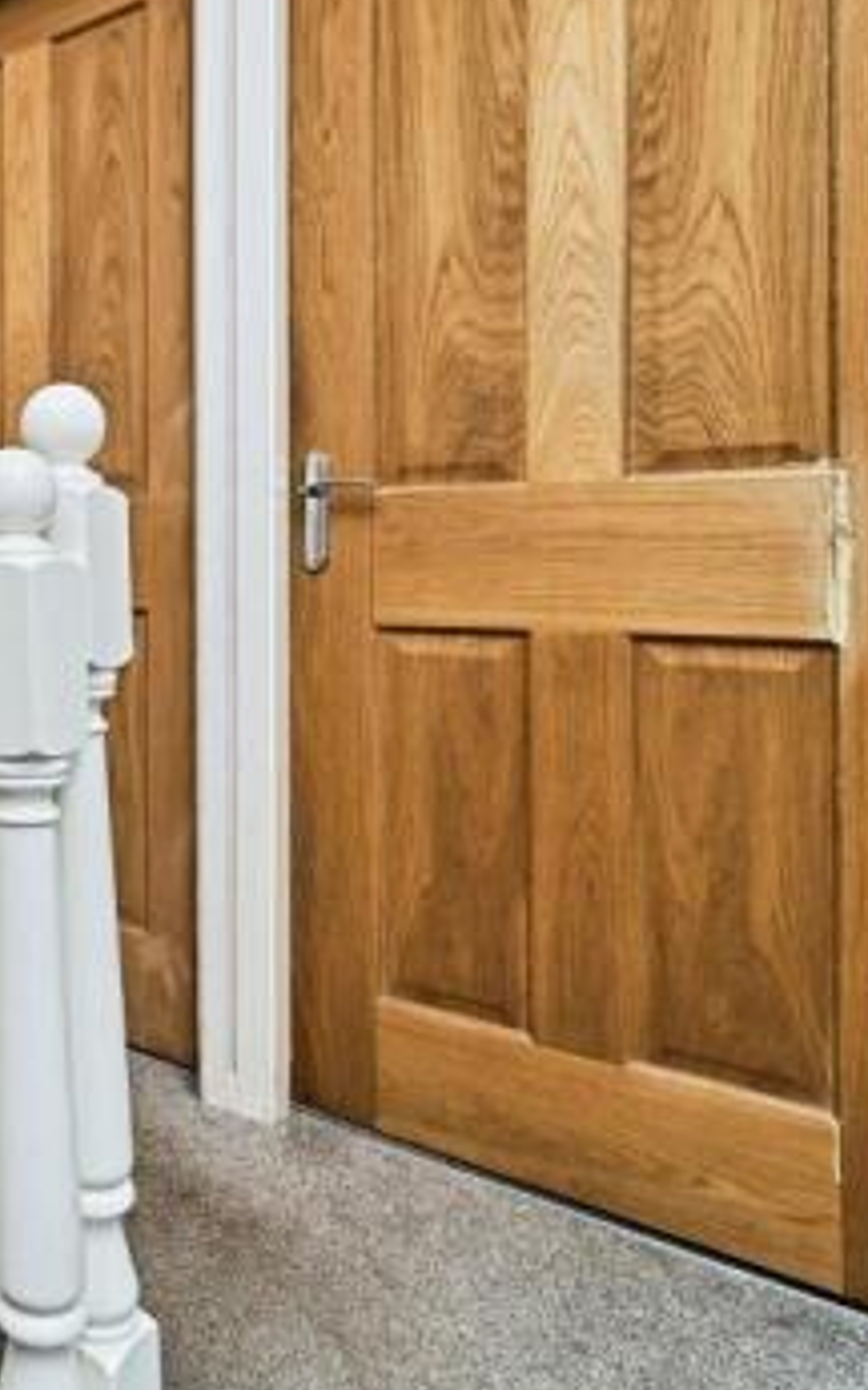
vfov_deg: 67.7
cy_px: 556
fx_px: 1023
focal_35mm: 27
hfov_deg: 36.1
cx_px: -167
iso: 200
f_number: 8
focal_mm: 14
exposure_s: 1/50
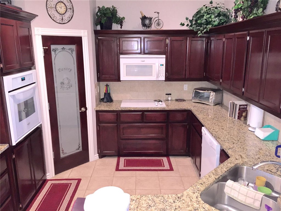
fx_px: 235
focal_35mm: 29
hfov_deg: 61.7
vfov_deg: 48.2
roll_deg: -1.5
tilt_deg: -13.9
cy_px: 106
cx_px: 140
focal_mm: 4.15
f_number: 2.2
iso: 125
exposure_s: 1/17
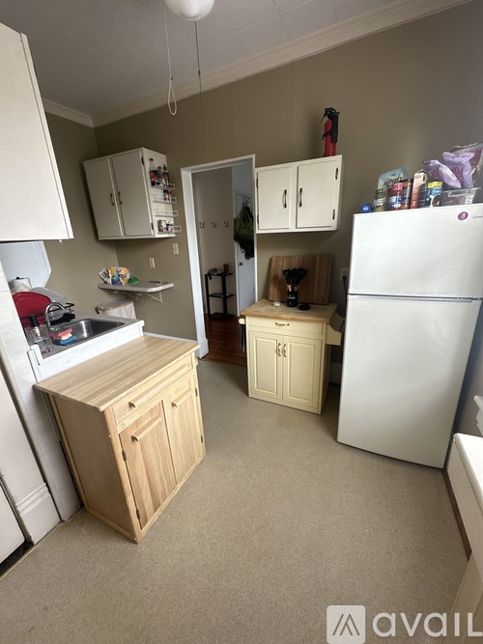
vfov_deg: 102.1
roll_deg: +2.2
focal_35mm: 14
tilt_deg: -17.6
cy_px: 322
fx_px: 261
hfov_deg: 85.7
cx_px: 242
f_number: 2.2
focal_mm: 2.22
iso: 160
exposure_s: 1/99
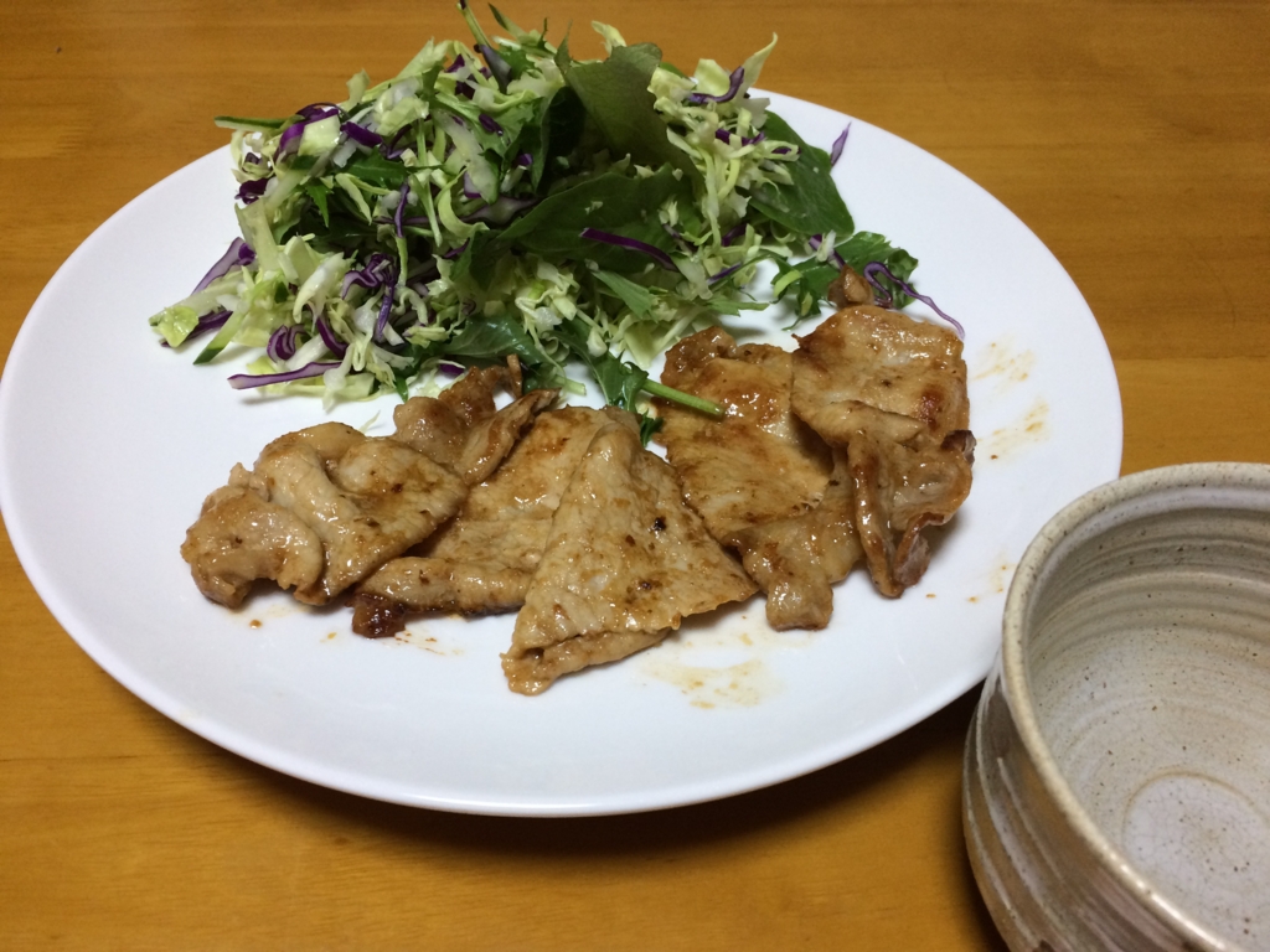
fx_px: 1064
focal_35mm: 29
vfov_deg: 48.2
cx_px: 635
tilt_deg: -47.0
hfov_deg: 61.7
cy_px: 476
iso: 100
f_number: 2.2
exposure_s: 1/30
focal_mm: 4.15
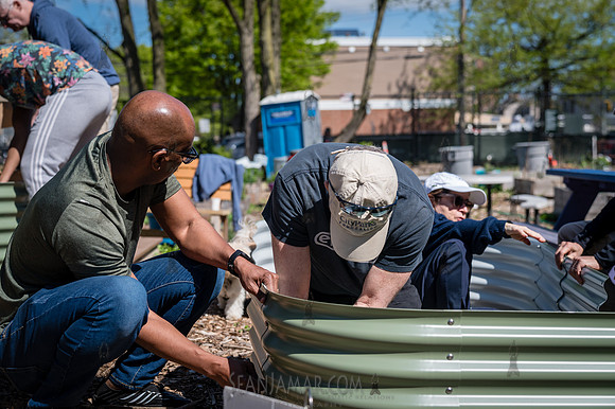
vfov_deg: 27.0
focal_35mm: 50
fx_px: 854
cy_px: 204
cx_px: 308
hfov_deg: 39.6
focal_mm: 50
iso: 100
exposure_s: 1/1000
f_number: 3.5
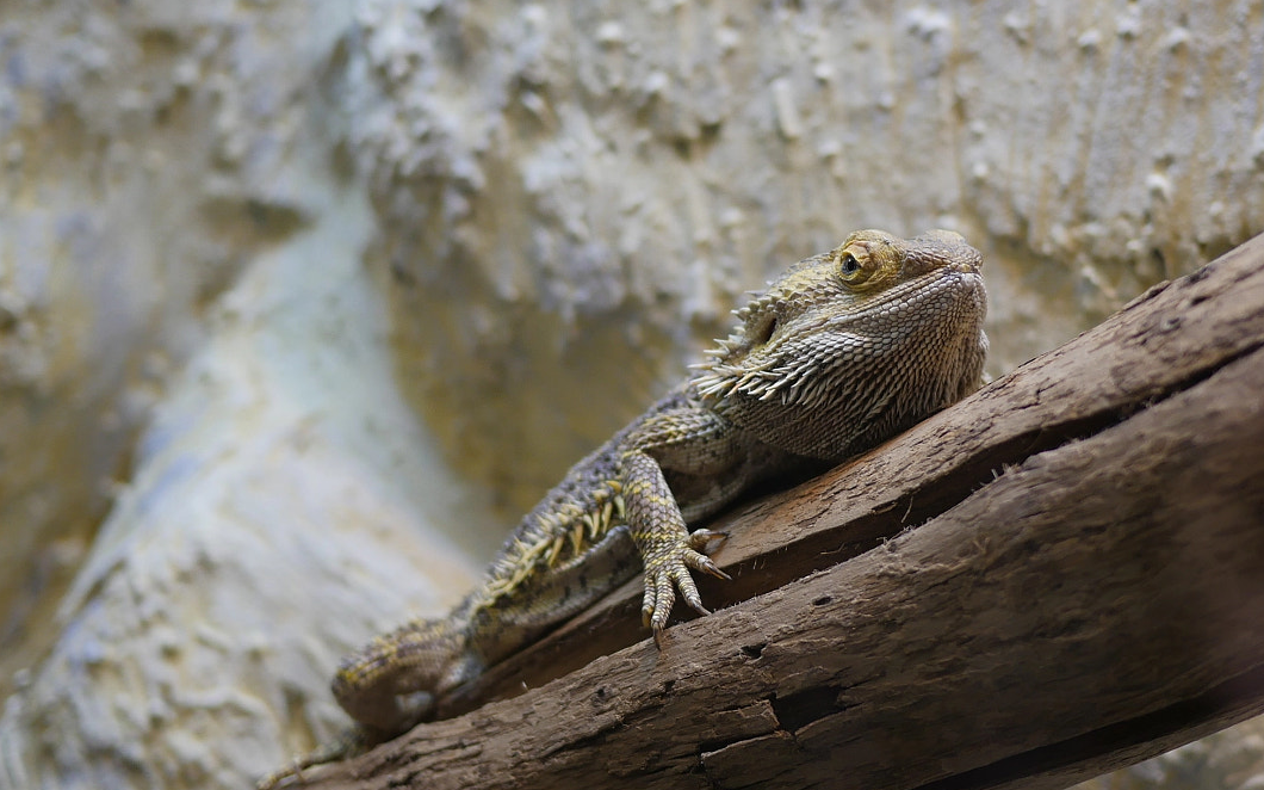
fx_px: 2204
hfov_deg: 31.9
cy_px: 397
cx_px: 742
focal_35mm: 64
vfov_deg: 20.3
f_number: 1.7
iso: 200
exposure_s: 1/100
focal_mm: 20
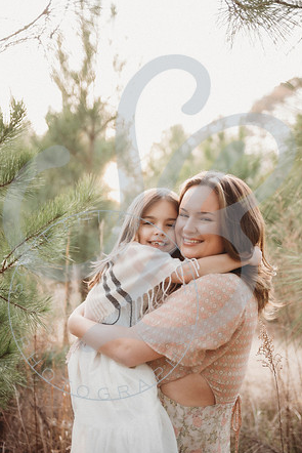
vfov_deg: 35.6
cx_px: 149
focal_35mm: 56
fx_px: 704
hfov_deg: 24.2
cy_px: 228
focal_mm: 55
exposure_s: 1/125
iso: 400
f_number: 2.8
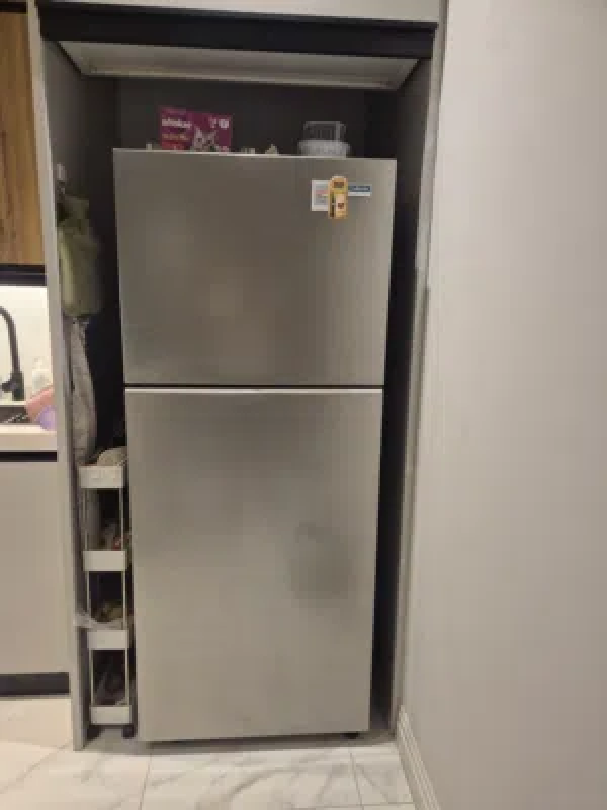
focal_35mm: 23
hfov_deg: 58.9
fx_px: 538
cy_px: 405
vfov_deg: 73.9
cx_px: 304
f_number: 1.8
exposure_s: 1/120
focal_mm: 5.4
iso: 640
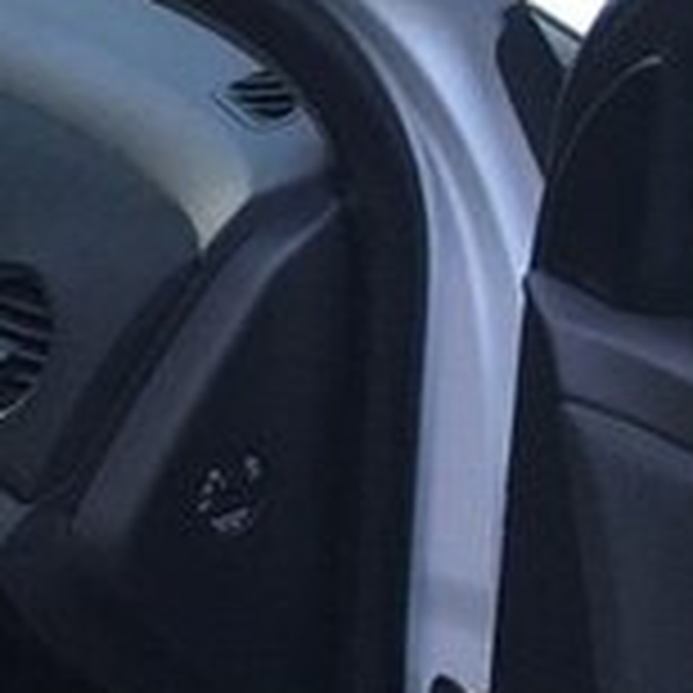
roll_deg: +3.8
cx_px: -567
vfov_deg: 15.7
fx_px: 2491
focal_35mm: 110
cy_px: 569
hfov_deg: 14.0
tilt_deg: -27.8
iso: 125
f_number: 2.2
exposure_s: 1/33
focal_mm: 4.15
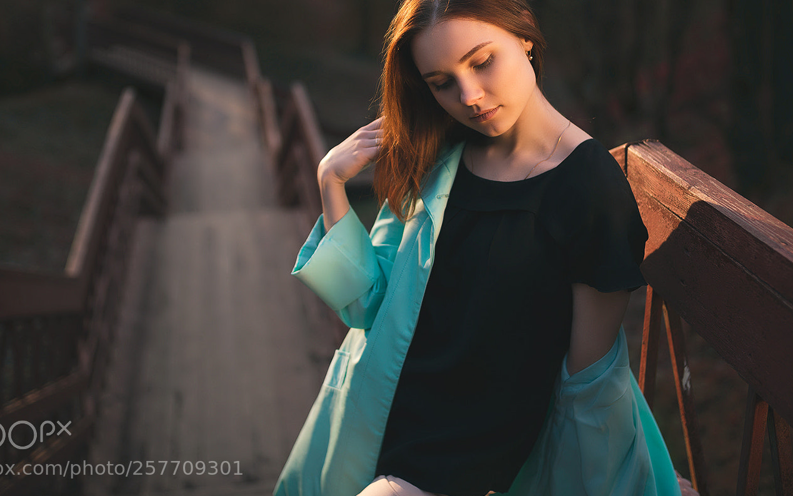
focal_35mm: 45
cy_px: 183
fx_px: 972
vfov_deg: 28.5
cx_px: 416
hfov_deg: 44.3
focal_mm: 35
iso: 100
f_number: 1.8
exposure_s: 1/1250
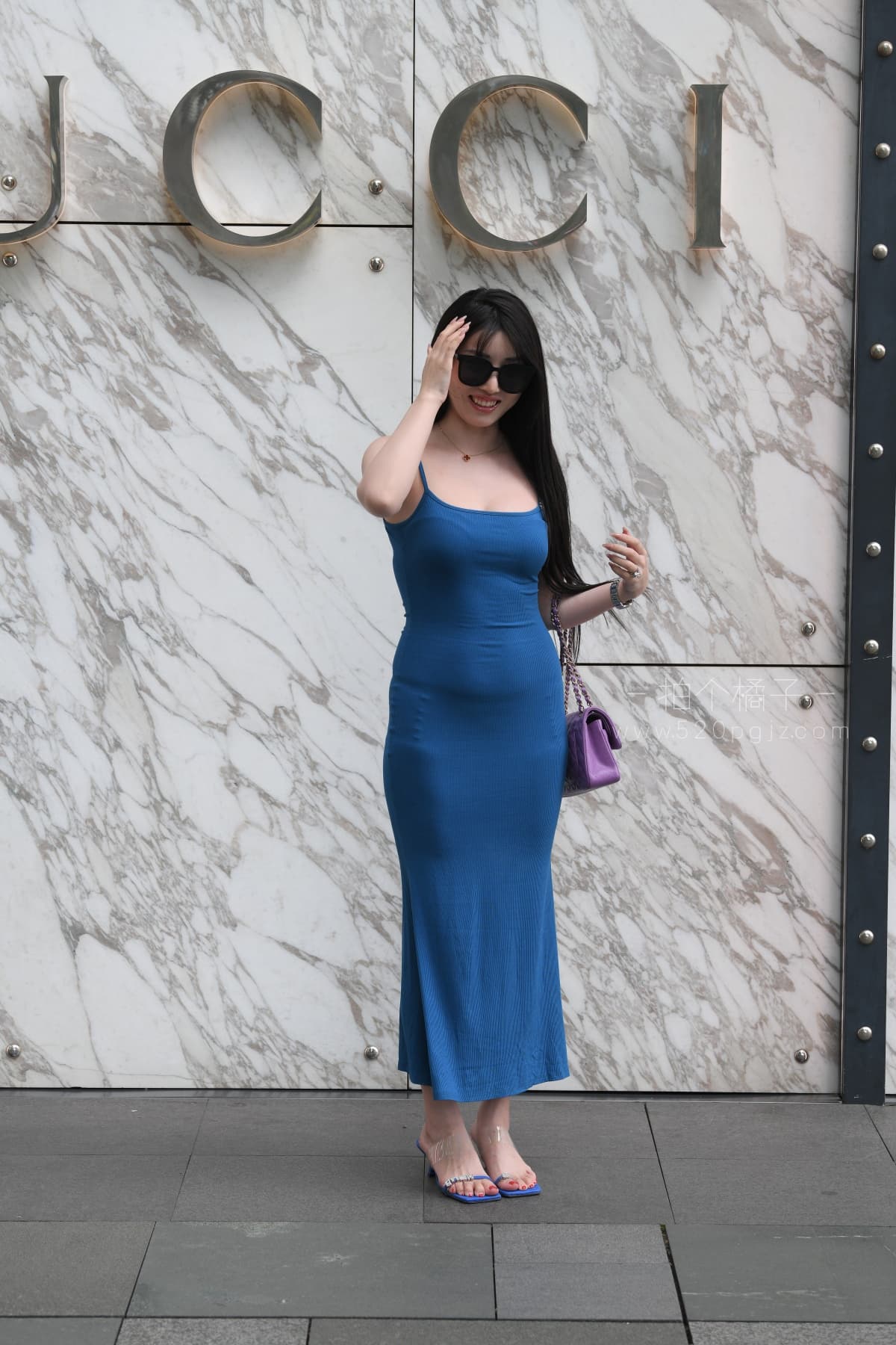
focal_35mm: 85
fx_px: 3173
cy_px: 672
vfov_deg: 23.9
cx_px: 448
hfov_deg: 16.1
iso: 400
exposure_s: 1/640
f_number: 5
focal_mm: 85
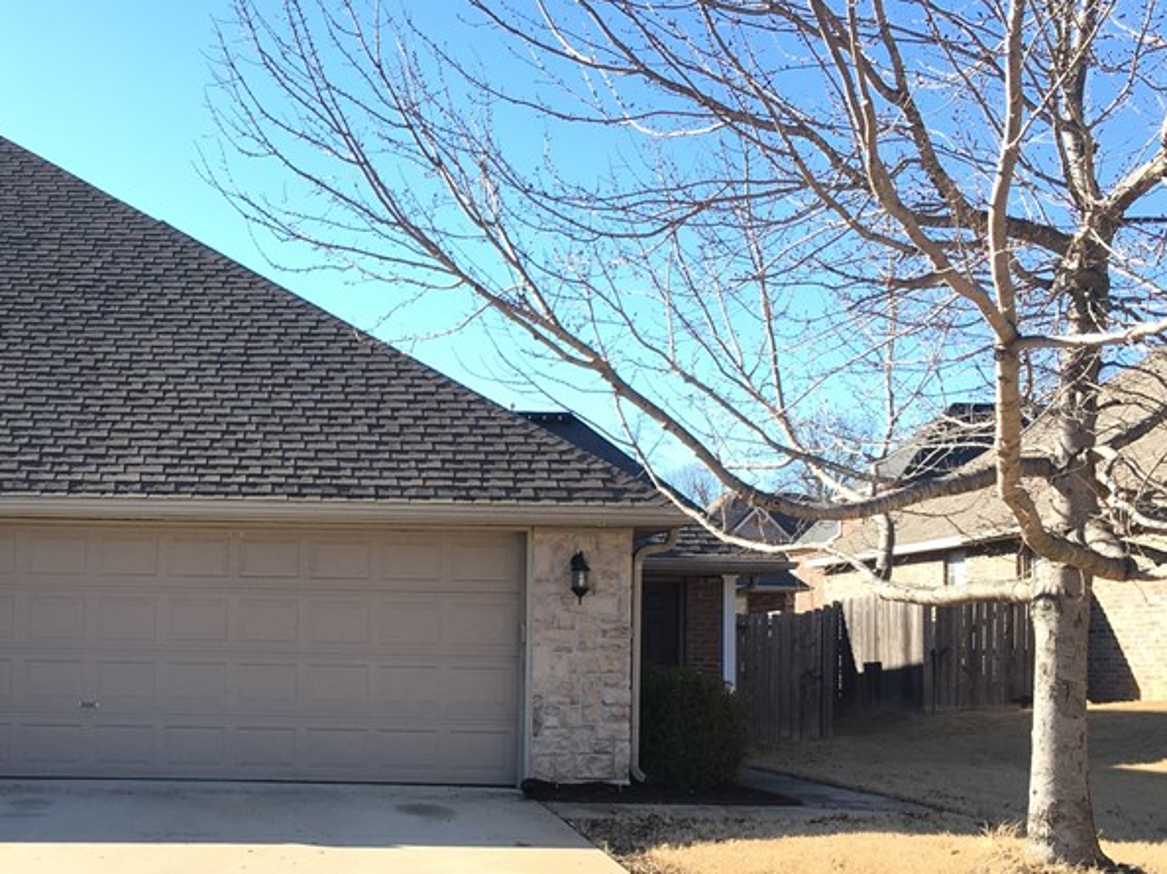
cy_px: 595
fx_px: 1685
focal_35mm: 50
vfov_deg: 28.9
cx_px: 293
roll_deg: -1.7
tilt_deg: +2.4
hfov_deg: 37.3
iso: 25
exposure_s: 1/460
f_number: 2.2
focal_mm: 4.15
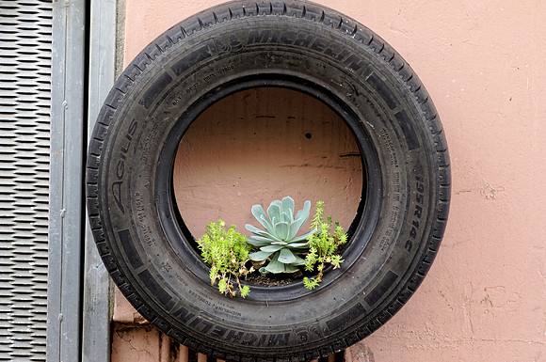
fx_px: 1742
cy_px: 181
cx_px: 273
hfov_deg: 17.8
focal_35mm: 115
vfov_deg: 11.9
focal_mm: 77
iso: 100
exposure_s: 1/90
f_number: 2
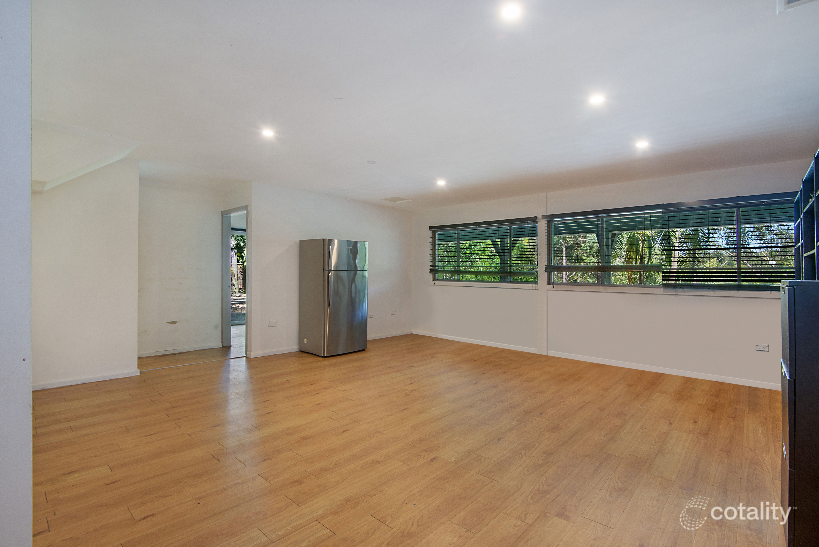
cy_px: 274
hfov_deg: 96.7
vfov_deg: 73.8
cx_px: 410
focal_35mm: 16
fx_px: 364
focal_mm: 16
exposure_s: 1/8
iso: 400
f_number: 11
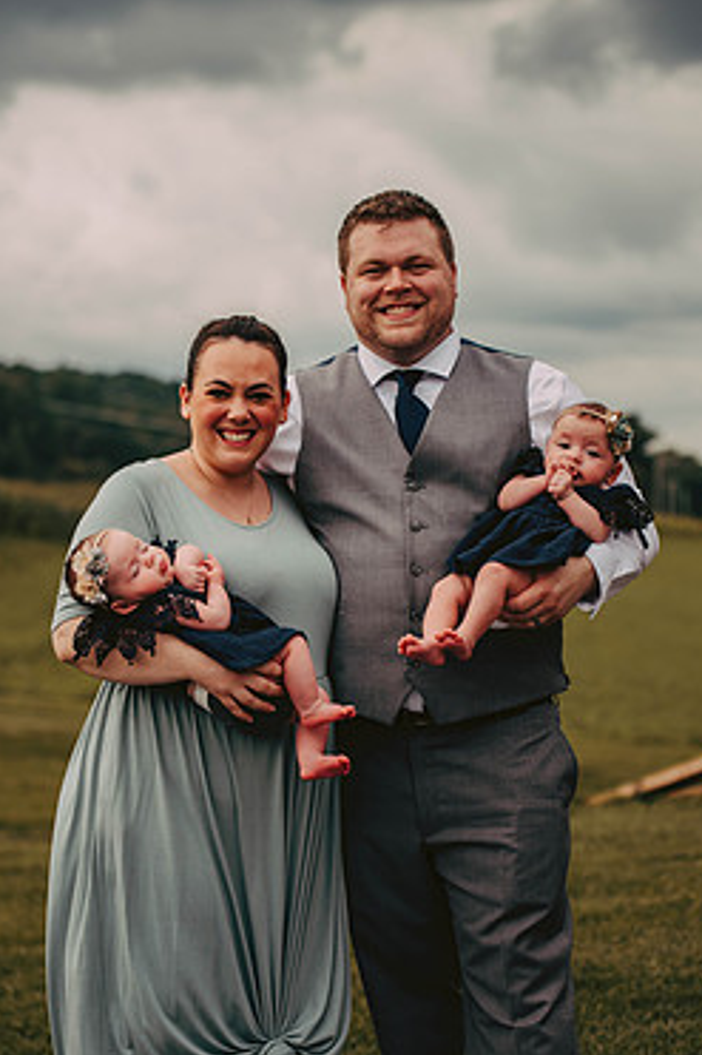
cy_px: 515
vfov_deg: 23.9
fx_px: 2488
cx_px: 352
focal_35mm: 85
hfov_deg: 16.1
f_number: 2.8
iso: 200
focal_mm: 70
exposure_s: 1/1600
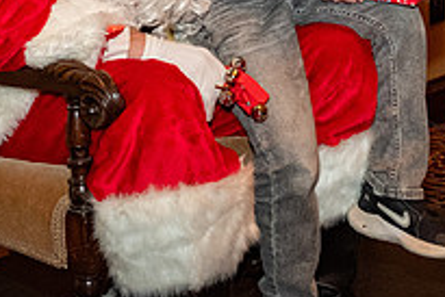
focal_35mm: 113
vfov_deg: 11.9
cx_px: 150
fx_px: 1398
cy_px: -70
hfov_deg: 18.0
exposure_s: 1/125
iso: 2500
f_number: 3.2
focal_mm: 26.5
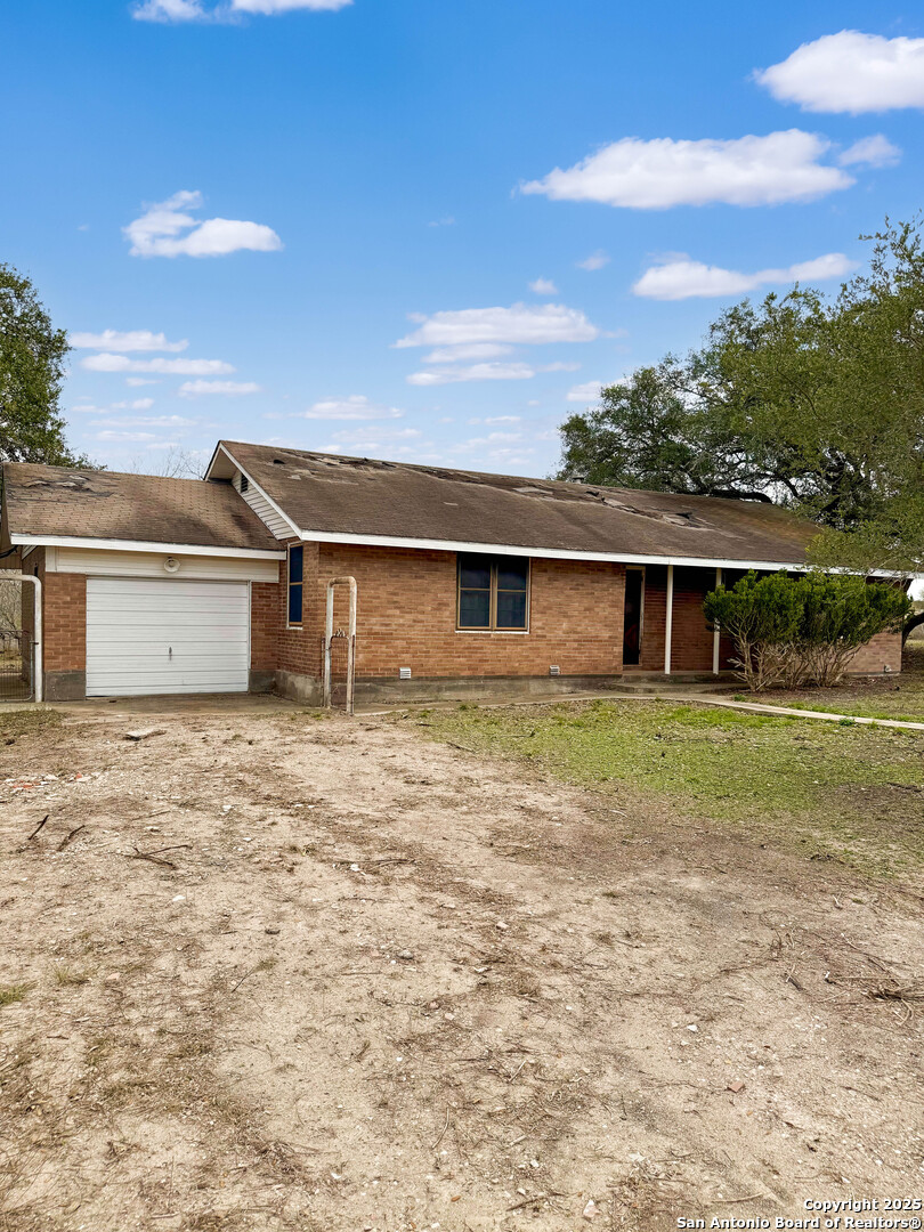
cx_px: 462
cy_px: 616
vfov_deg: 71.6
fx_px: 854
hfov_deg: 56.8
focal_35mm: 24
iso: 80
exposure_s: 1/6700
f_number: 1.8
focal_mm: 6.76
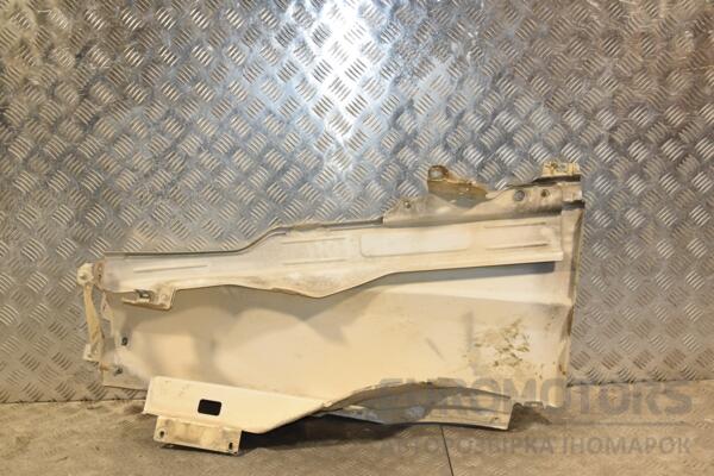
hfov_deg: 49.6
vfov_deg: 34.2
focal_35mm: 39
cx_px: 357
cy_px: 238
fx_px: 773
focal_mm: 26
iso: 800
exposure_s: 1/200
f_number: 7.1
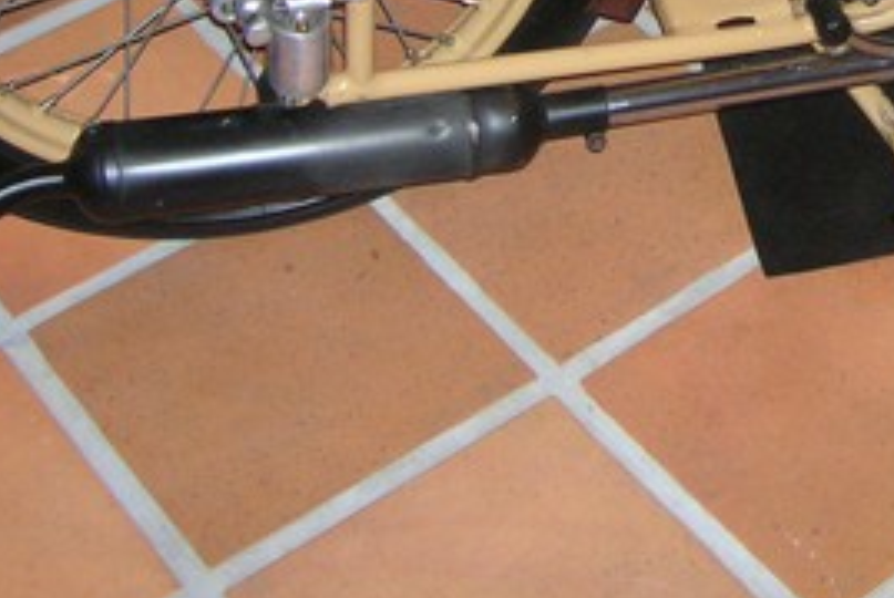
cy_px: -241
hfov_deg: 21.3
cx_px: 836
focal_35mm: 93
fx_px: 2312
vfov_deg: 14.0
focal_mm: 5.7
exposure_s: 1/60.1
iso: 145
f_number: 2.9
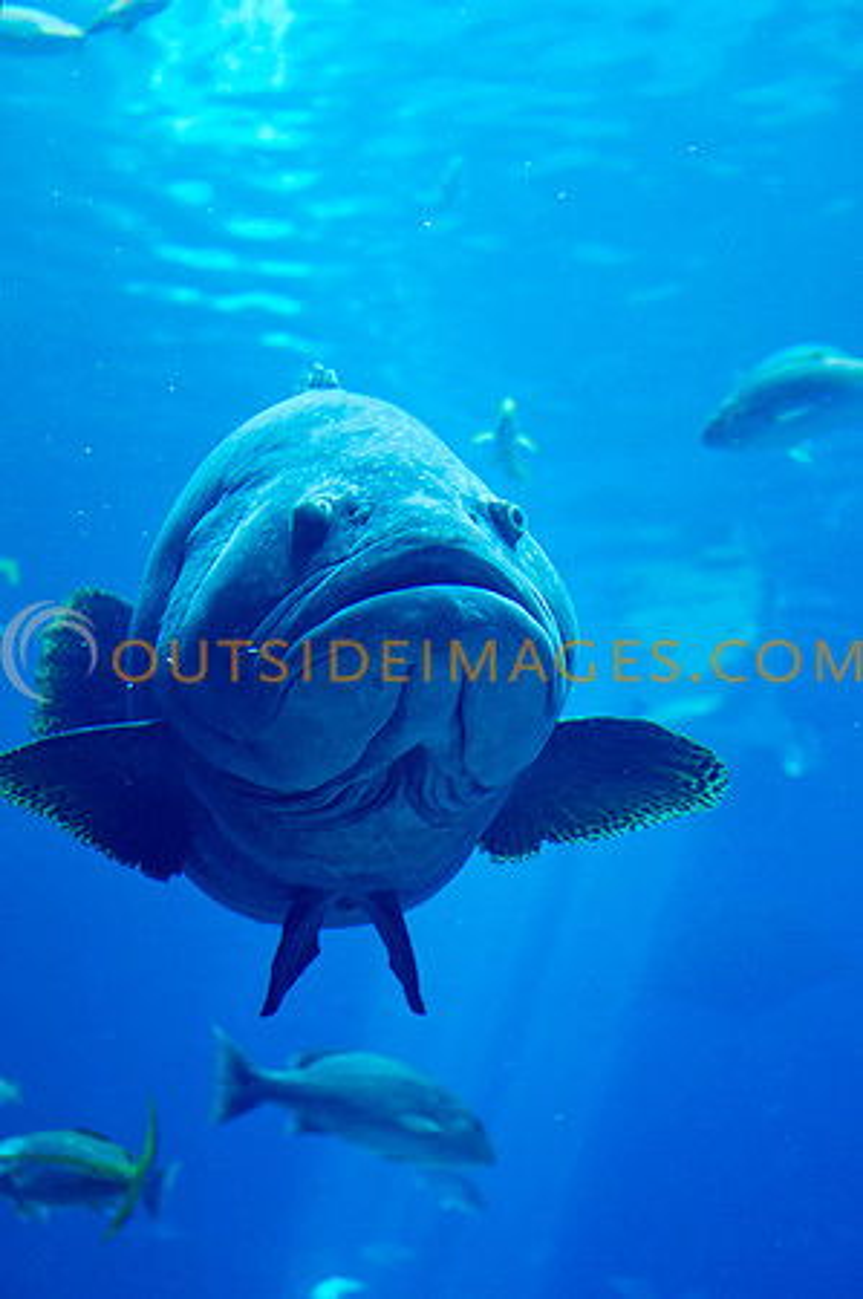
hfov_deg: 26.9
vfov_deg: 39.6
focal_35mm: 50
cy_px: 650
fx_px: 1802
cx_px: 432
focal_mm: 50
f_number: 4
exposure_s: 1/160
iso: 2000
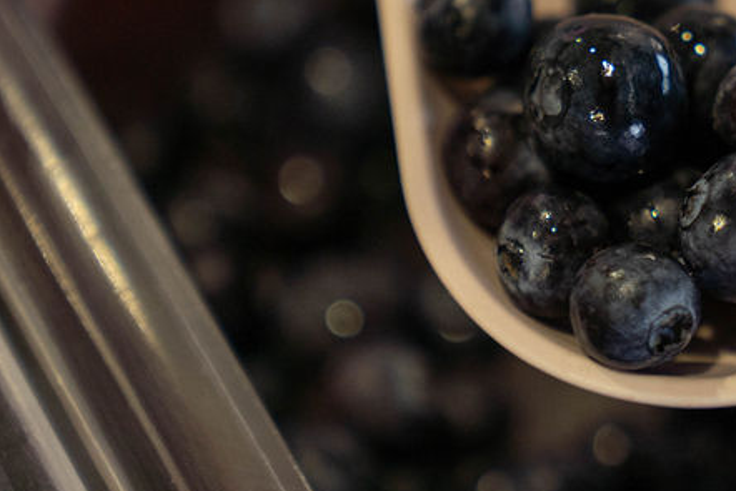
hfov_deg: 12.6
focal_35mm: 162
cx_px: 584
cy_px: -34
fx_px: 3313
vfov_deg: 8.4
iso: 500
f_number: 2.8
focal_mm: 70
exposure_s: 1/400
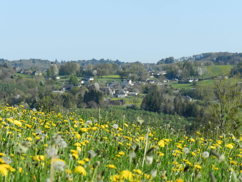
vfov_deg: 11.4
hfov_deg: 15.2
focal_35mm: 130
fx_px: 909
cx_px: 121
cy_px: 91
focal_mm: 23.1
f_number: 5
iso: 160
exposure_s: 1/640
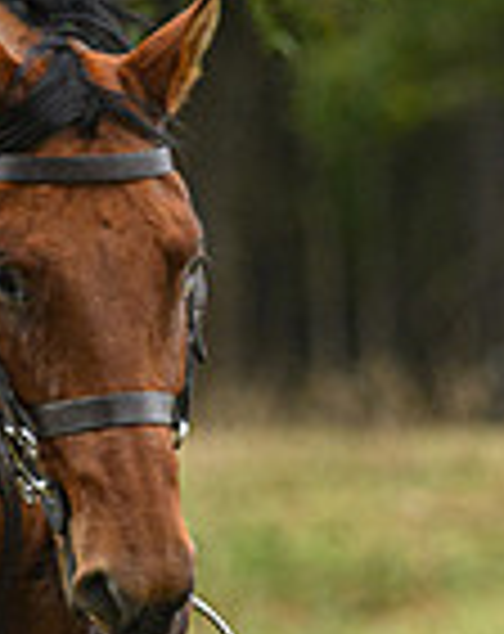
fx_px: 18802
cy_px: 96
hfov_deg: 1.5
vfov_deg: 1.9
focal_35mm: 1004
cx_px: -16
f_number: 3.5
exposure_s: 1/640
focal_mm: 190
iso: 800
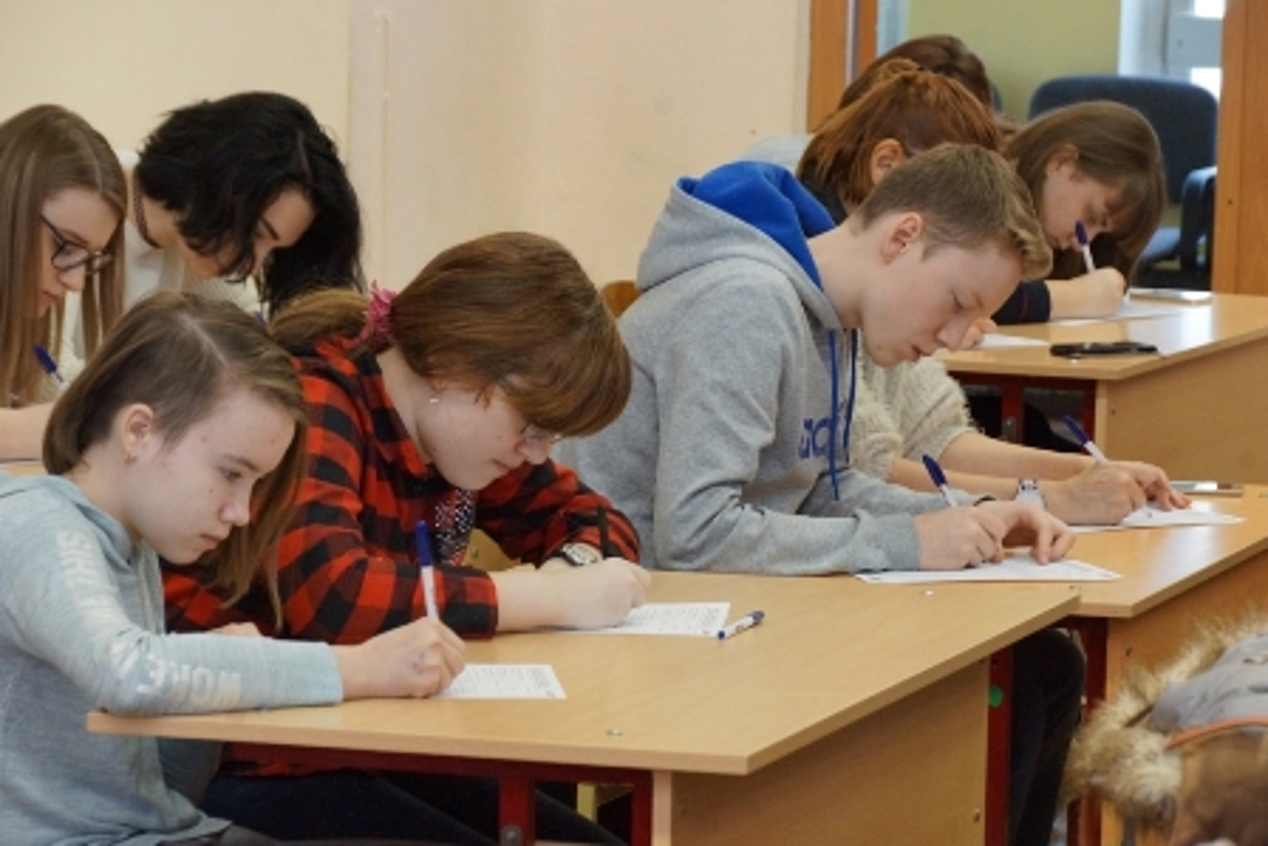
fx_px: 6342
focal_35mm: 180
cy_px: 423
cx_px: 634
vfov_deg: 7.6
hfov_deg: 11.4
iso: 2000
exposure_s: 1/40
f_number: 9
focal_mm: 120
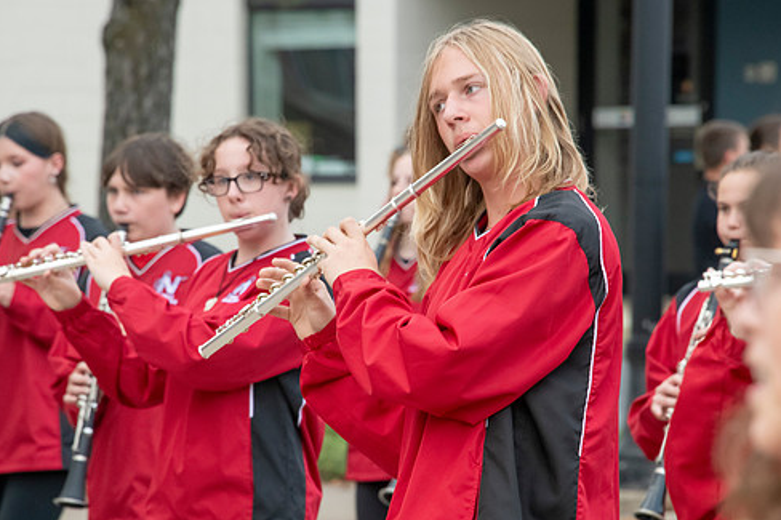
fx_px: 7742
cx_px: 371
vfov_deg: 3.8
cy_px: 270
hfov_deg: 5.8
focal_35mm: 357
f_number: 11
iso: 3200
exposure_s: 1/250
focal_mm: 300
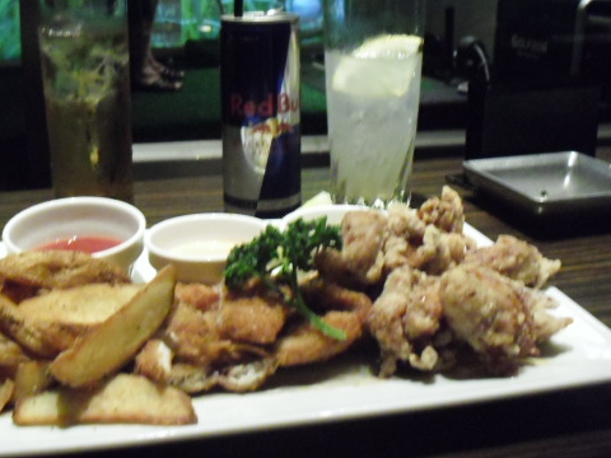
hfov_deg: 39.3
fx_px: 847
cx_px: 215
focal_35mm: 48
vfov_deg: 30.1
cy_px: 168
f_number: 3.1
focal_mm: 6.3
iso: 800
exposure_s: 1/15
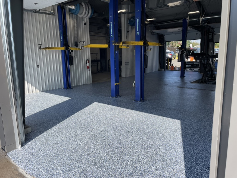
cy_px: 89
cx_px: 118
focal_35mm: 26
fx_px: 178
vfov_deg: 53.1
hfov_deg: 67.3
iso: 32
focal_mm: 4.2
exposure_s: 1/1916
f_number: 1.6
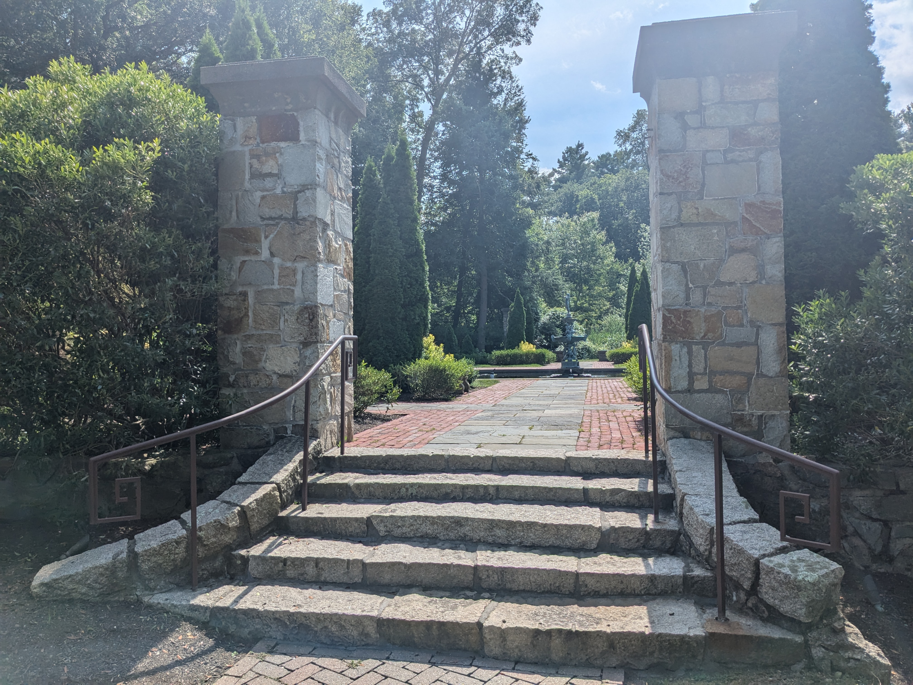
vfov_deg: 51.4
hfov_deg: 65.3
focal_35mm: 27
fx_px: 712
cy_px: 342
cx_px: 456
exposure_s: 1/7812
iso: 68
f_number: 1.73
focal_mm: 4.38
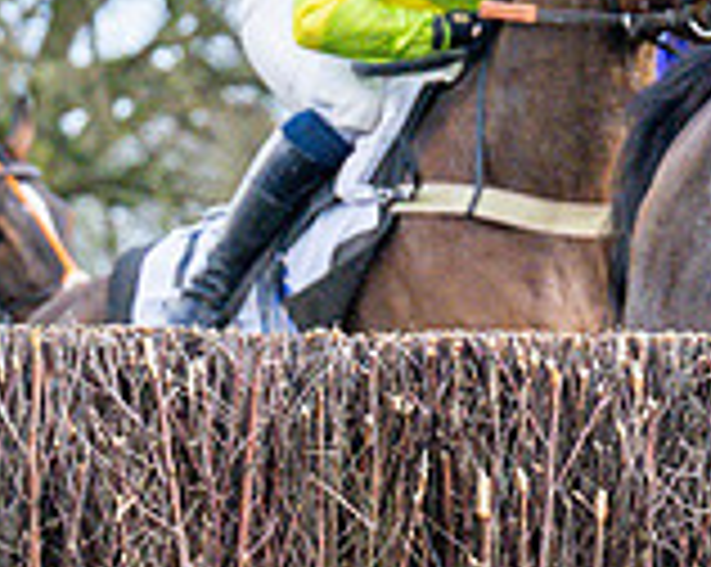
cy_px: -56
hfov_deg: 3.3
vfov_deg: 2.7
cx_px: 1026
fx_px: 12169
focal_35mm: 579
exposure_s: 1/2000
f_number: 4
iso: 640
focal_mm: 83
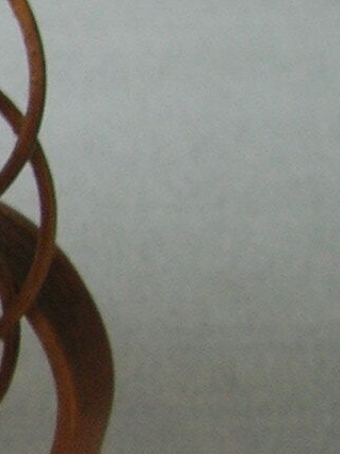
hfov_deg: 7.3
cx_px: -556
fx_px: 2465
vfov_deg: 10.5
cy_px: 290
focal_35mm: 188
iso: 50
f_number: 2.8
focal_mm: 5.8
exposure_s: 1/18.5
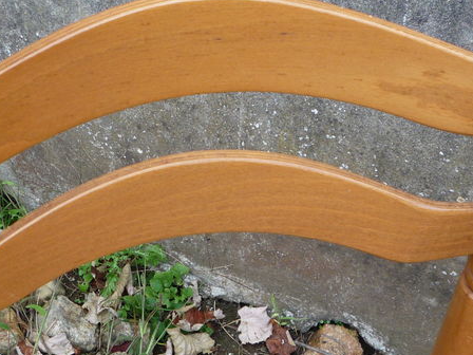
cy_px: 208
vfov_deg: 21.9
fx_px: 916
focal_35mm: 67
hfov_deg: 28.9
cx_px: 197
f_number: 3.3
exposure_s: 1/60
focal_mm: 5.2
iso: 100
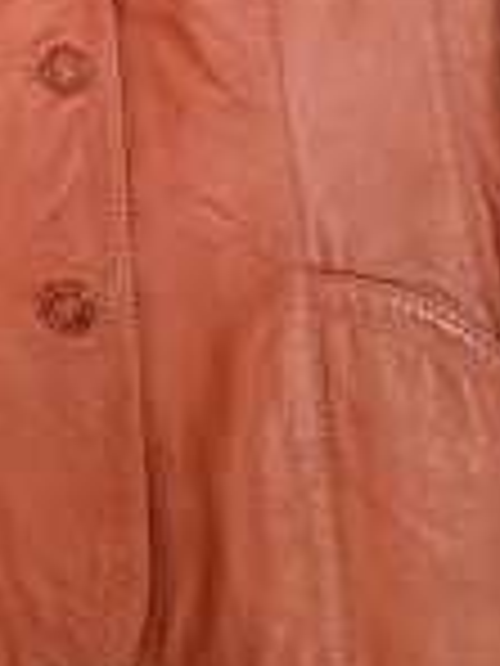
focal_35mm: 65
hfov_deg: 22.1
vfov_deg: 26.4
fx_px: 1252
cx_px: 59
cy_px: -140
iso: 500
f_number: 1.8
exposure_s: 1/50
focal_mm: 5.23
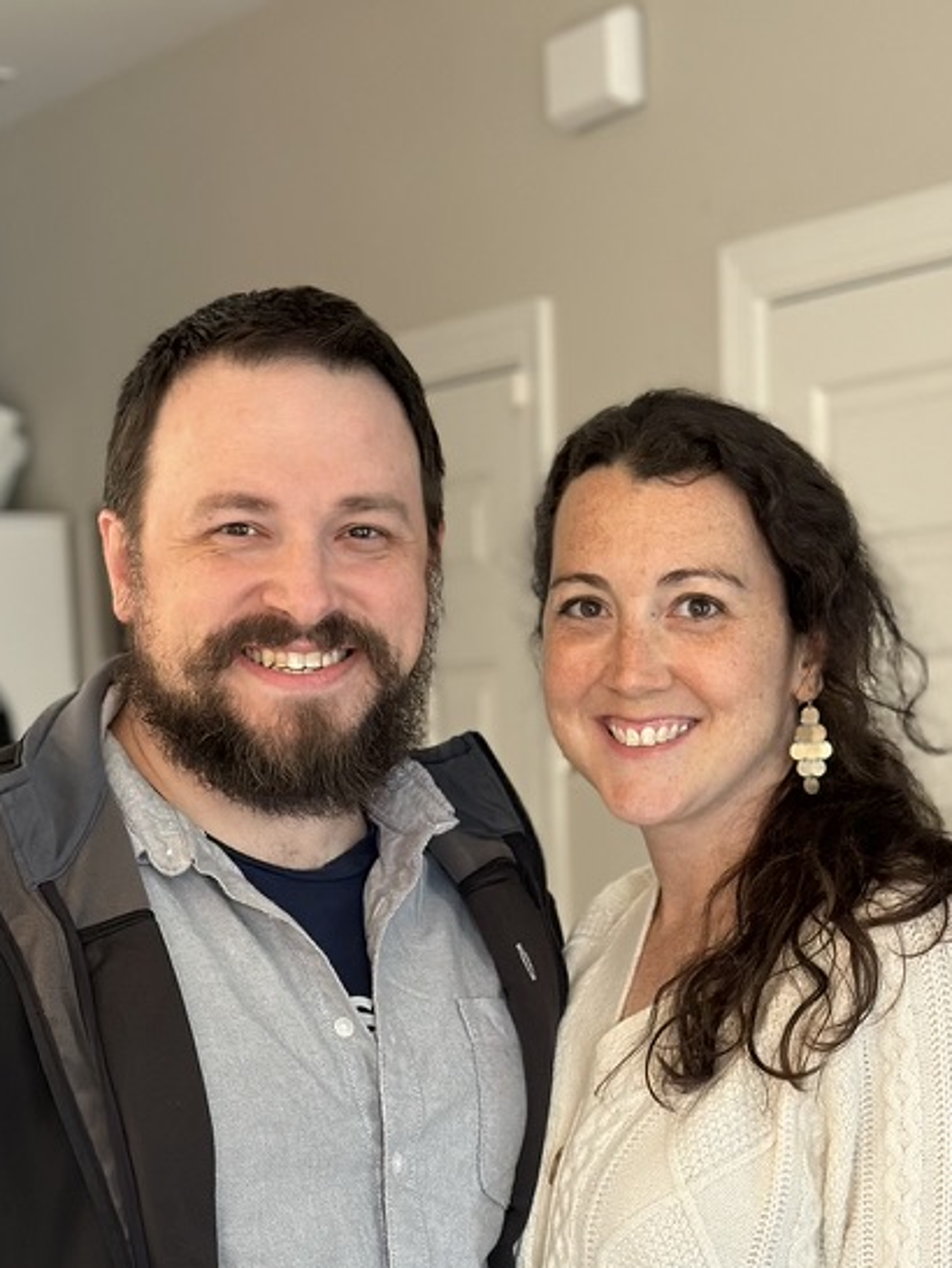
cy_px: 1152
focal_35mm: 90
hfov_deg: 16.4
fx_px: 3298
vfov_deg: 21.3
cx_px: 425
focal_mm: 6.86
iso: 200
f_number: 1.78
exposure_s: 1/60
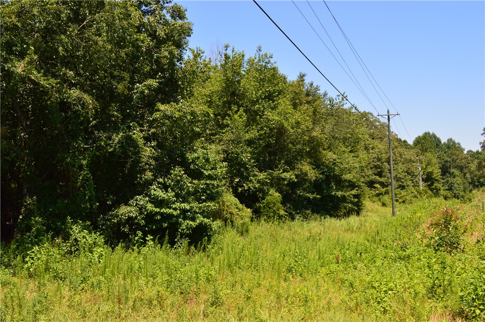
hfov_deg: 53.2
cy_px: 161
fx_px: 484
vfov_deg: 36.8
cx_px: 242
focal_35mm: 36
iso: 400
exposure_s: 1/320
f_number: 10
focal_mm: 24
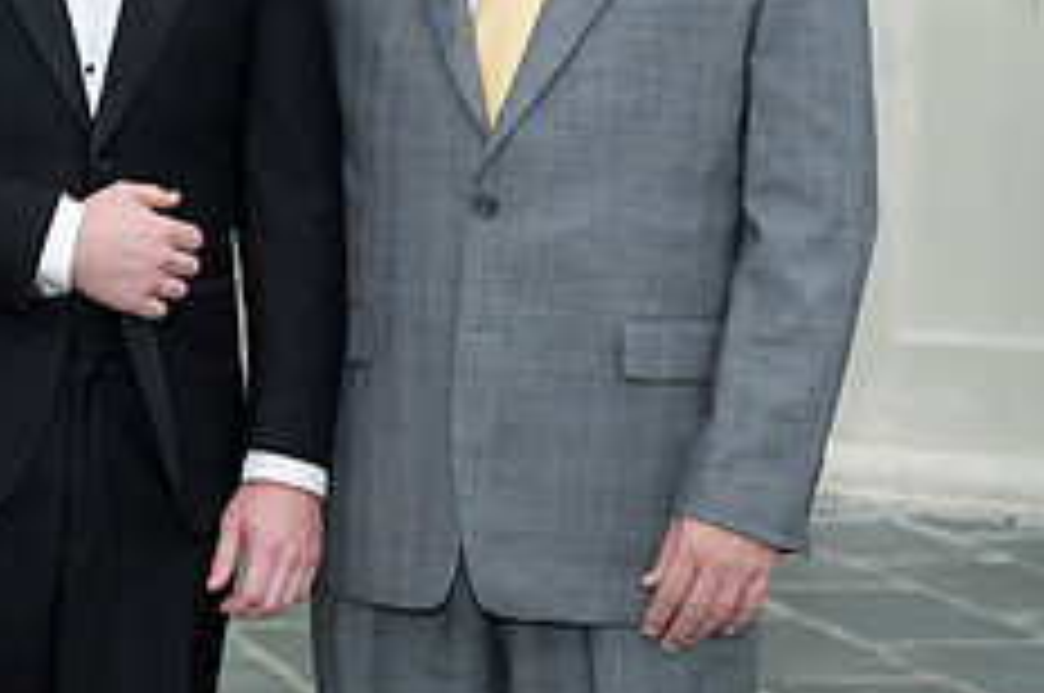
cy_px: 212
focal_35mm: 120
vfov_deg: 11.4
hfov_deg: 16.7
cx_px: -14
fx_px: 3475
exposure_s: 1/125
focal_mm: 48
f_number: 4
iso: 200
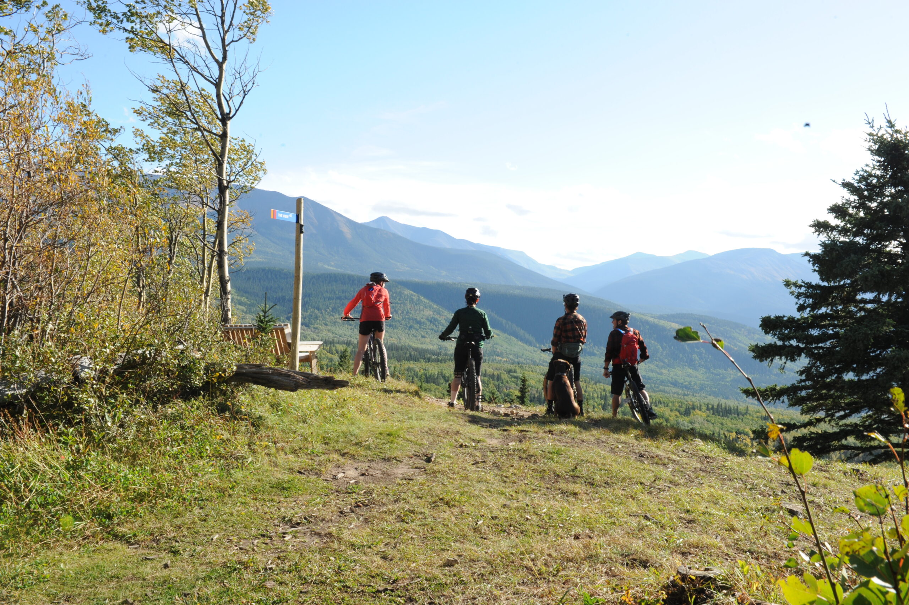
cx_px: 454
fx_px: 883
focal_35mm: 35
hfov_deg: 54.5
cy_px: 302
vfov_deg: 37.8
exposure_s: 1/125
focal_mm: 35
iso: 640
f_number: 18
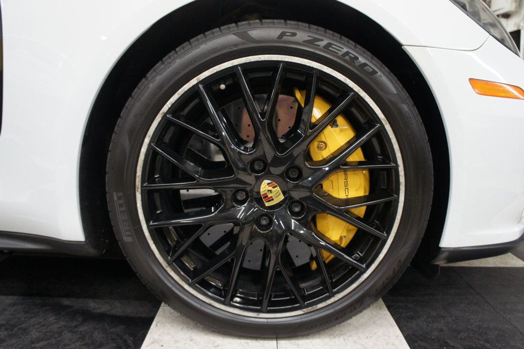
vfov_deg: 47.9
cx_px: 262
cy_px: 174
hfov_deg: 67.4
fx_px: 393
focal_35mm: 27
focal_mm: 18
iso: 500
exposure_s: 1/30
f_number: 3.5
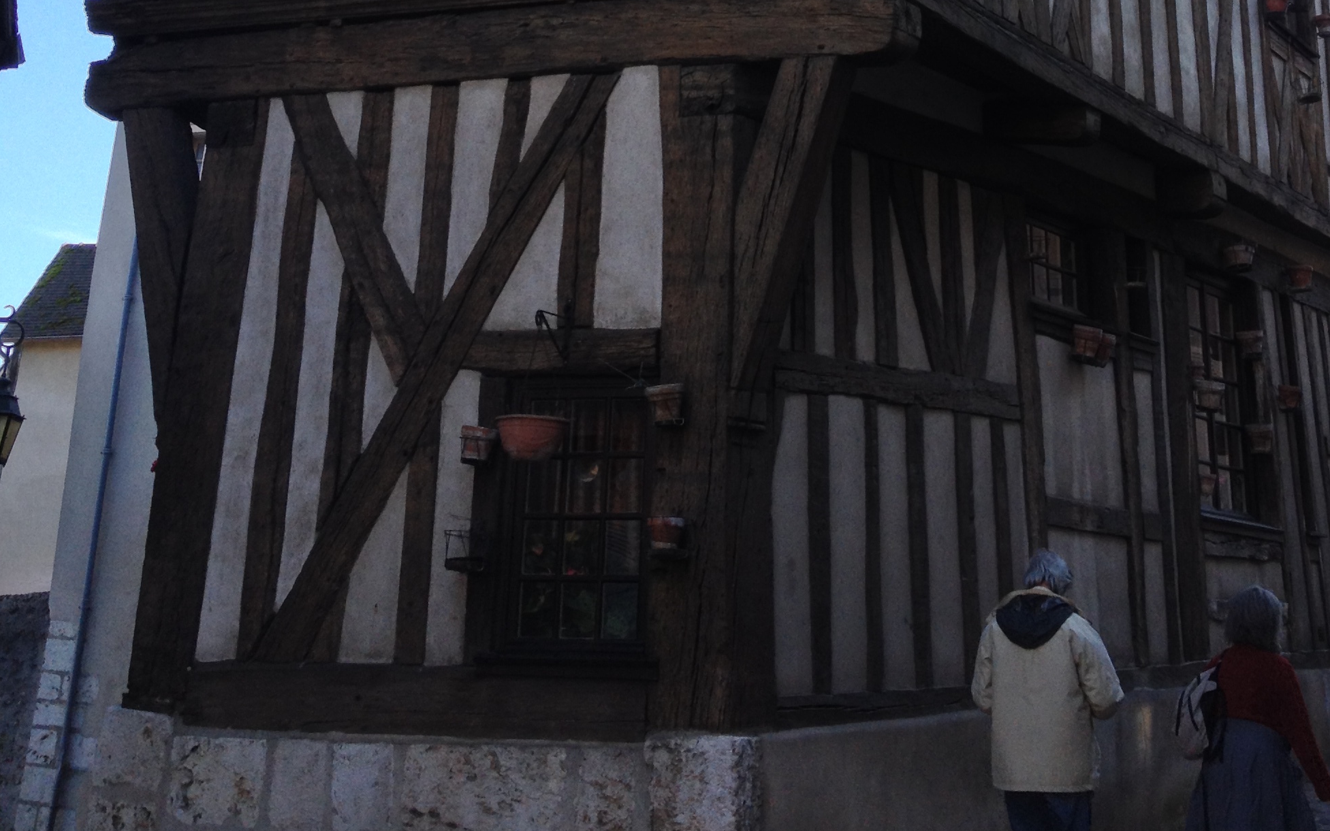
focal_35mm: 62
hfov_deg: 32.9
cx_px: 755
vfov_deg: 19.4
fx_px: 2247
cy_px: -244
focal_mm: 4.28
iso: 50
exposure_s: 1/294
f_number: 2.4
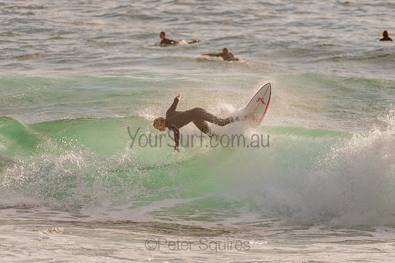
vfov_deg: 2.2
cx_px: 193
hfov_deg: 3.4
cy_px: 128
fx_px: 6726
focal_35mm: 613
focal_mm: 500
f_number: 5.6
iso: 140
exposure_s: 1/2000
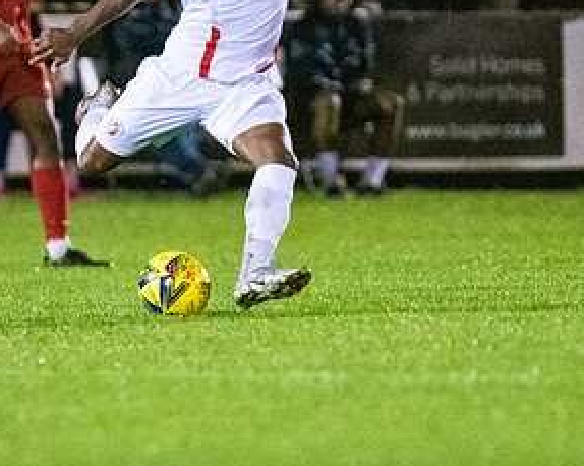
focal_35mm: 995
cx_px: 214
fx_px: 17180
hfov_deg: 1.9
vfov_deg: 1.6
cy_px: 34
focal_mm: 300
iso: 10000
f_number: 2.8
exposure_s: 1/1250
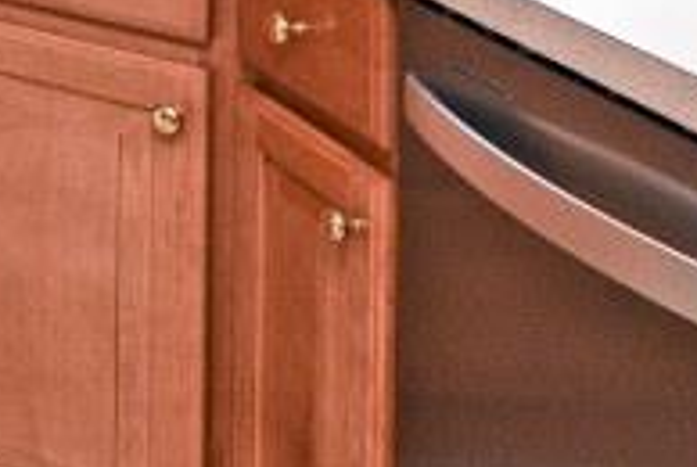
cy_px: -600
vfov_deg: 11.0
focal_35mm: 108
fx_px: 2094
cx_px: -869
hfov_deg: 14.2
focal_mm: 14
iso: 1600
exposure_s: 1/60
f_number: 4
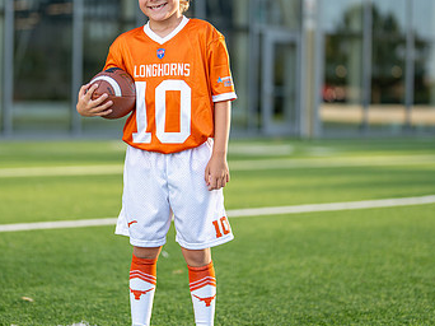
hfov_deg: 20.0
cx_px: 163
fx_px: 1231
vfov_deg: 15.1
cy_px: 131
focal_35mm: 98
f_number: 1.2
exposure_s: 1/2000
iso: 100
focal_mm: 50
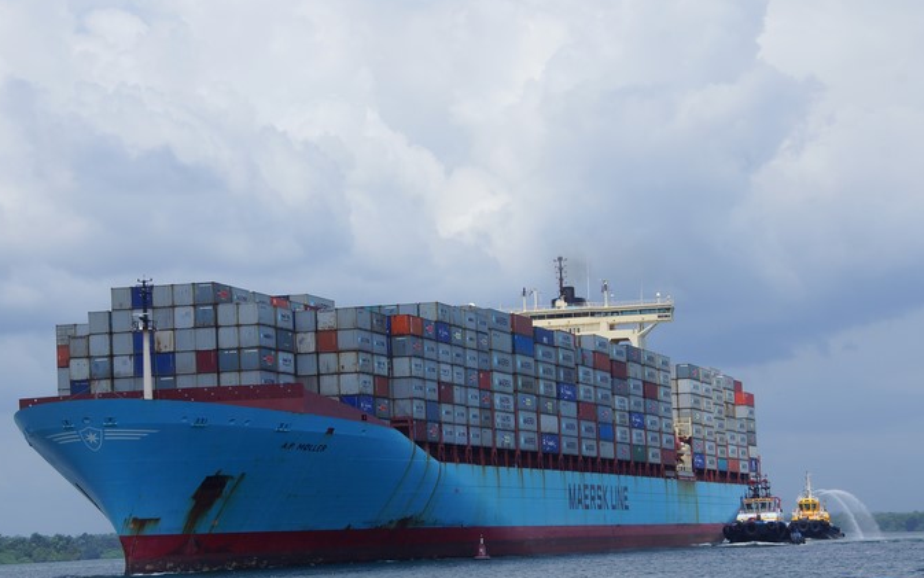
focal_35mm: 109
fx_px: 2746
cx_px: 424
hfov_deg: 19.1
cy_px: 337
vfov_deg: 12.0
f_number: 13
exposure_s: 1/200
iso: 100
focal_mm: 60
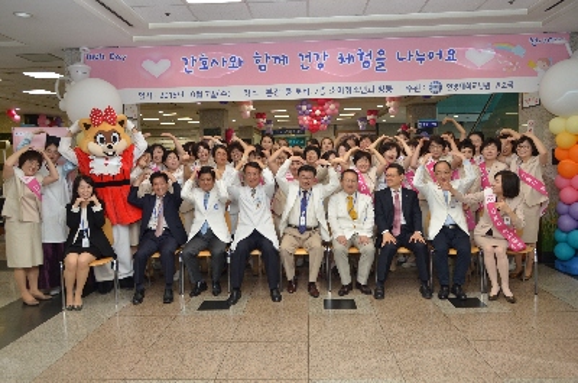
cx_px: 289
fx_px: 433
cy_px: 192
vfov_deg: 47.7
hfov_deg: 67.5
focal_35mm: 27
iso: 400
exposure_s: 1/125
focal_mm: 18
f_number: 3.5
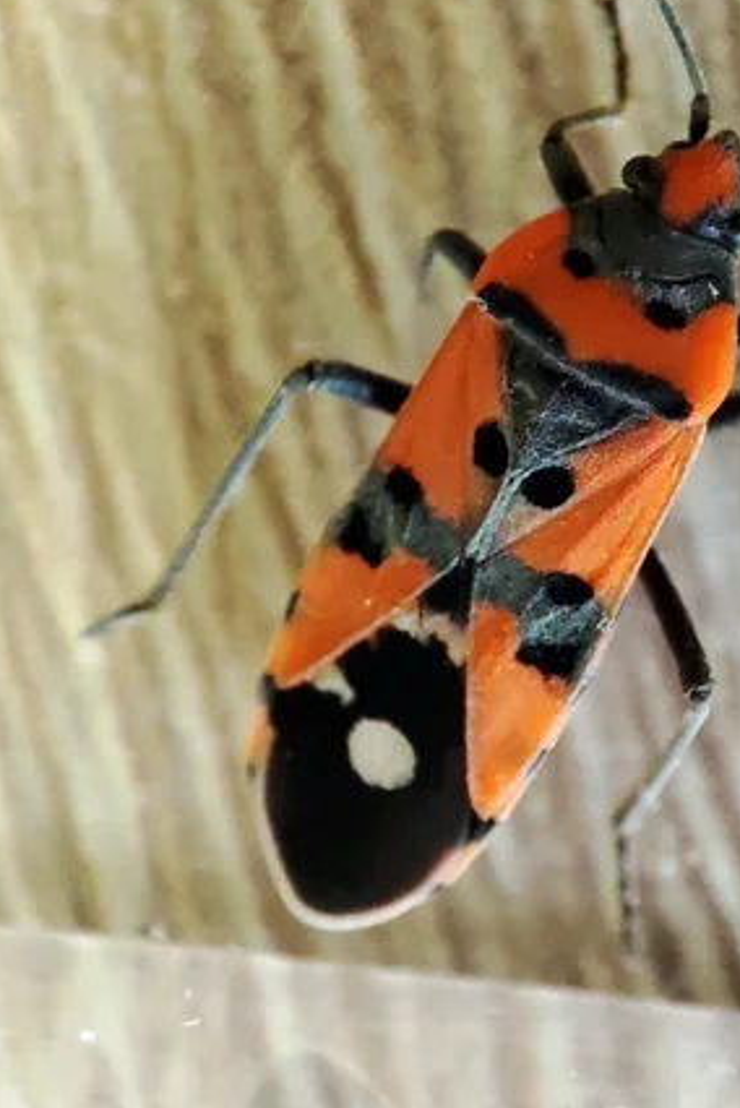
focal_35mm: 36
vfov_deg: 53.1
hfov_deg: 35.6
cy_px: 527
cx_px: 599
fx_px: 1108
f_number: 2.4
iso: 400
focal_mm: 4.03
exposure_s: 1/41
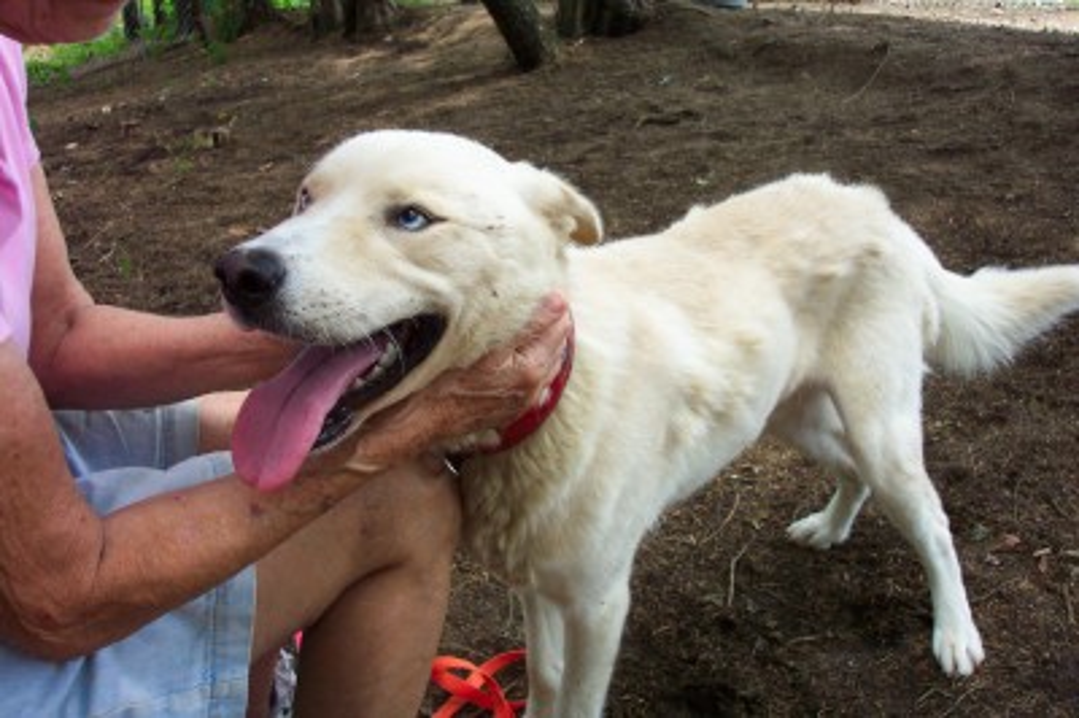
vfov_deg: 37.8
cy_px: 359
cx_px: 540
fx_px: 1048
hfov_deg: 54.5
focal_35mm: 35
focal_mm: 7.5
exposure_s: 1/250
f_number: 2.8
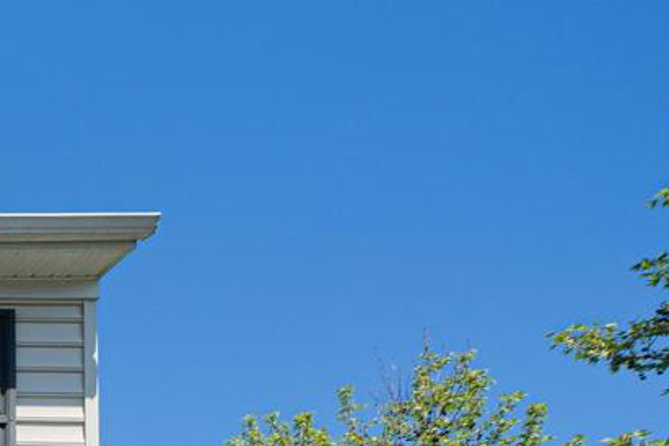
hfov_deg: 25.6
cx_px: -436
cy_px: 755
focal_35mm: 42
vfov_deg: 22.4
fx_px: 780
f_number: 7.1
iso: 100
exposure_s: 1/400
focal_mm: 12
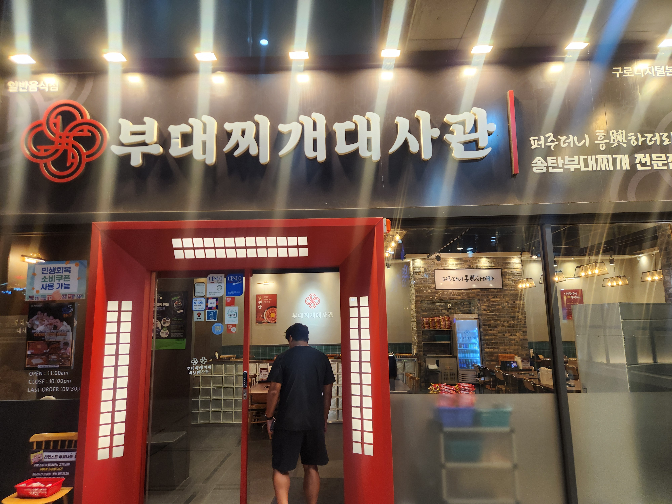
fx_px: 446
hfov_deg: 73.9
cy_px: 252
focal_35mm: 23
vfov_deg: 58.9
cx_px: 336
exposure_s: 1/120
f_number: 1.8
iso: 200
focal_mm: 5.4
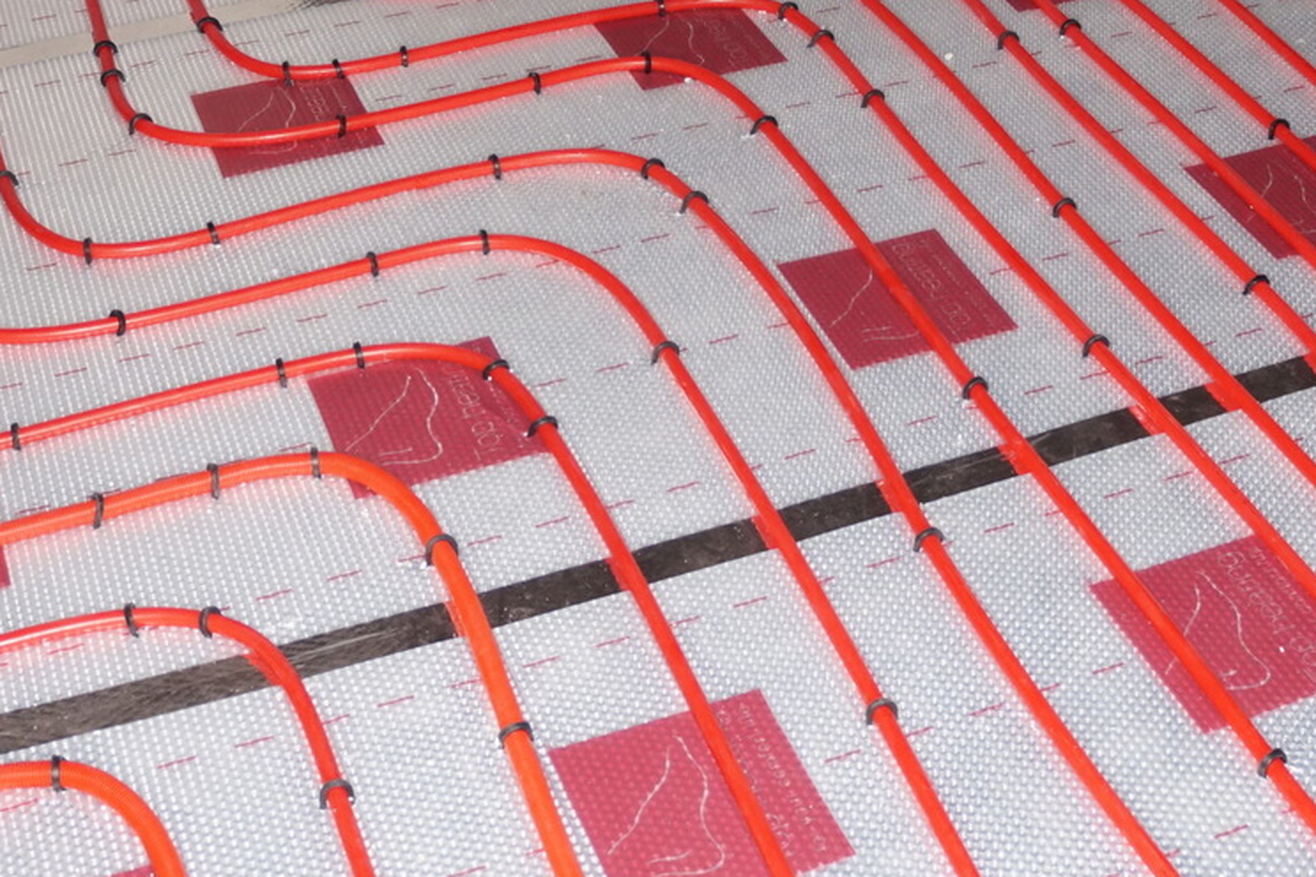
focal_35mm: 58
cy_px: 75
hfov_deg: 34.5
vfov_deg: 22.8
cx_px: 720
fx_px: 2120
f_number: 3.5
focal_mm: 18
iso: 800
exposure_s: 1/60
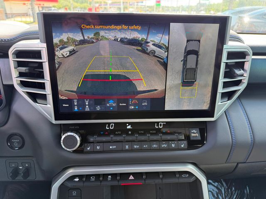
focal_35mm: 24
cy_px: 100
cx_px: 133
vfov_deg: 56.8
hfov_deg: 71.6
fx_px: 184
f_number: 1.78
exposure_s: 1/100
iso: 80
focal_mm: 6.76
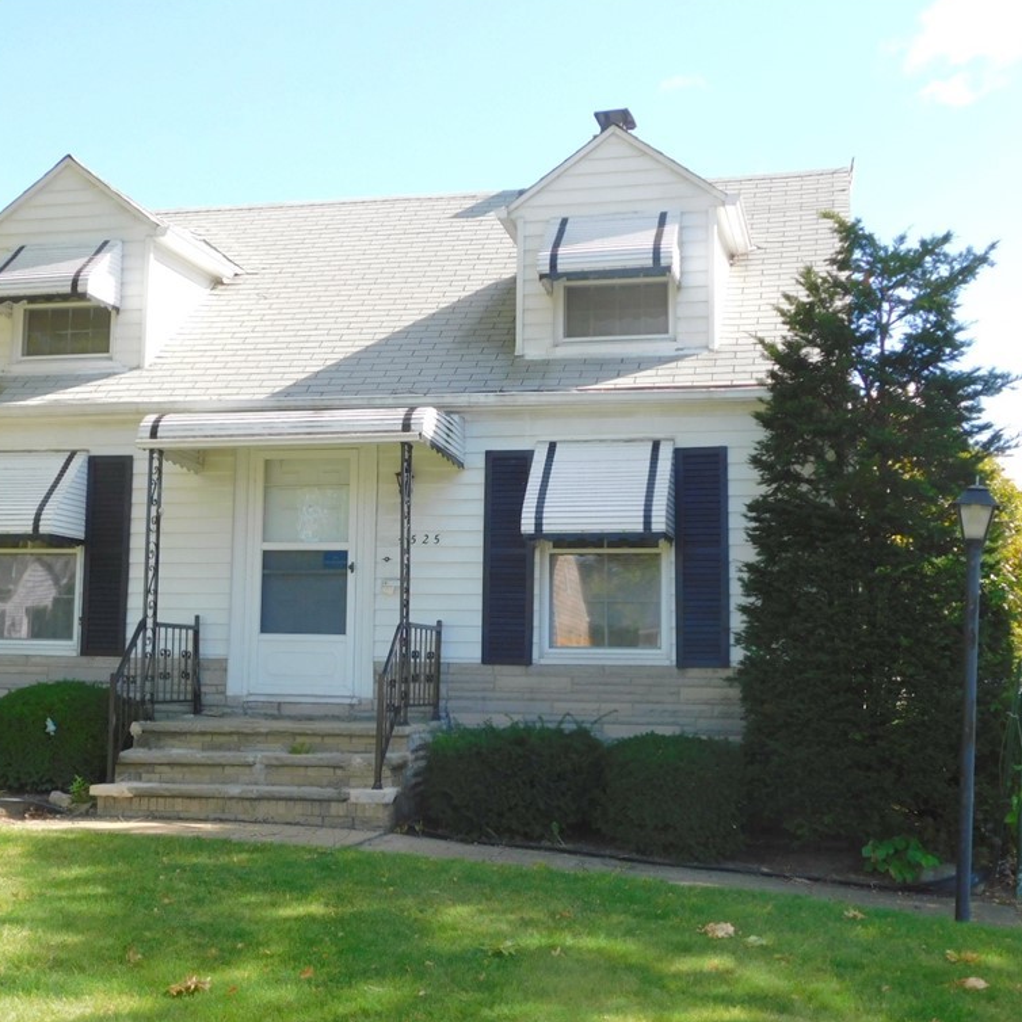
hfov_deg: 35.3
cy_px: 504
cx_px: 436
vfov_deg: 35.4
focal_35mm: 48
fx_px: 1603
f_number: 3.6
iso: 125
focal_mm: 7.1
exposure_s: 1/320
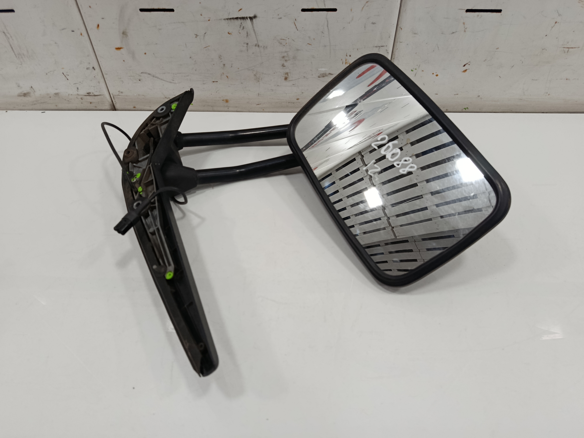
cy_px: 219
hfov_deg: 71.6
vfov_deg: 56.8
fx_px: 405
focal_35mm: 24
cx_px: 292
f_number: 1.7
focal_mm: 5.24
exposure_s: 1/100
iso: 889
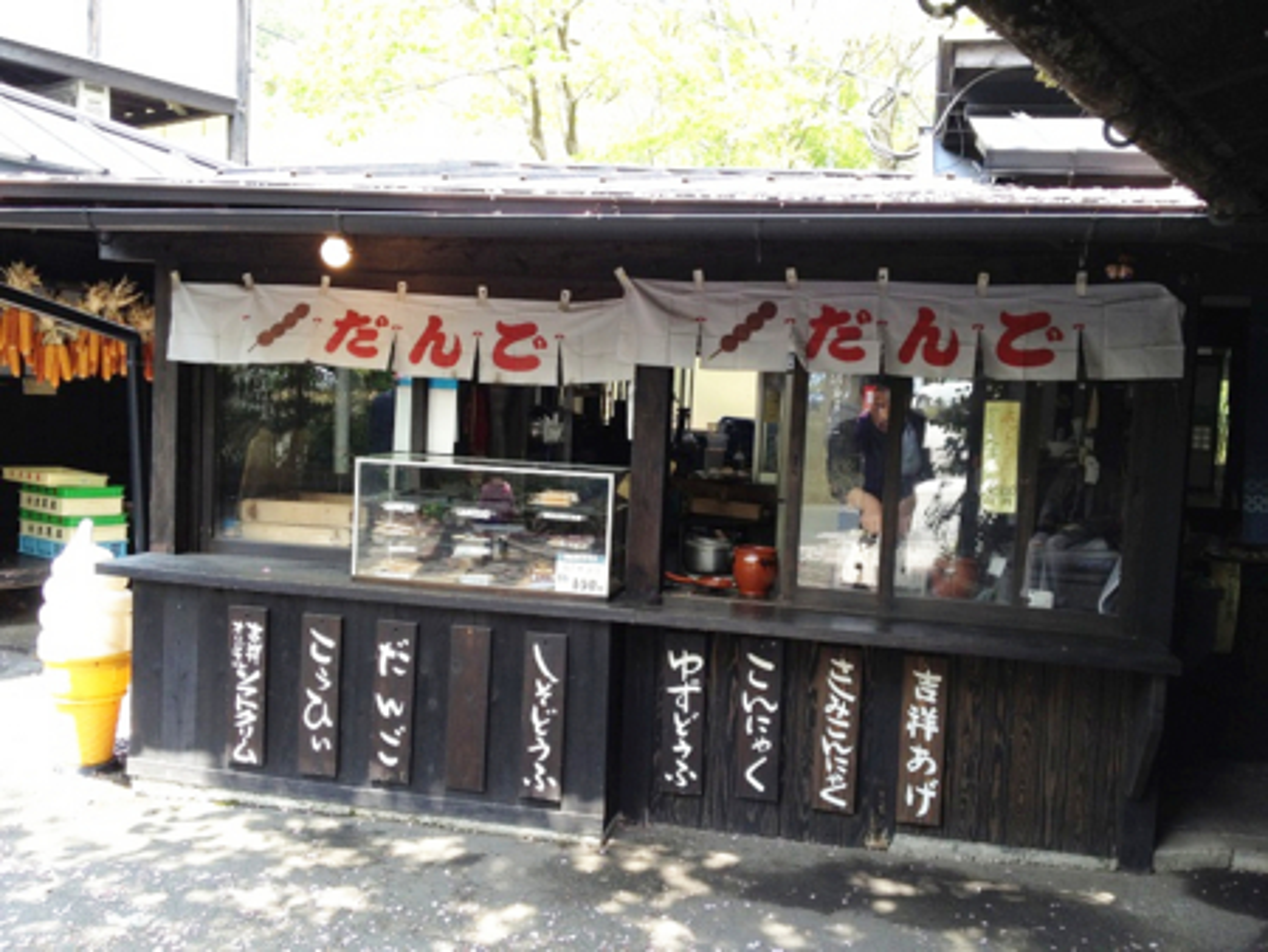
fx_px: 1283
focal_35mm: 35
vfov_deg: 40.7
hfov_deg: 52.6
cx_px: 634
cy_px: 476
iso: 64
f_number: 2.4
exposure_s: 1/120
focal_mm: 4.28
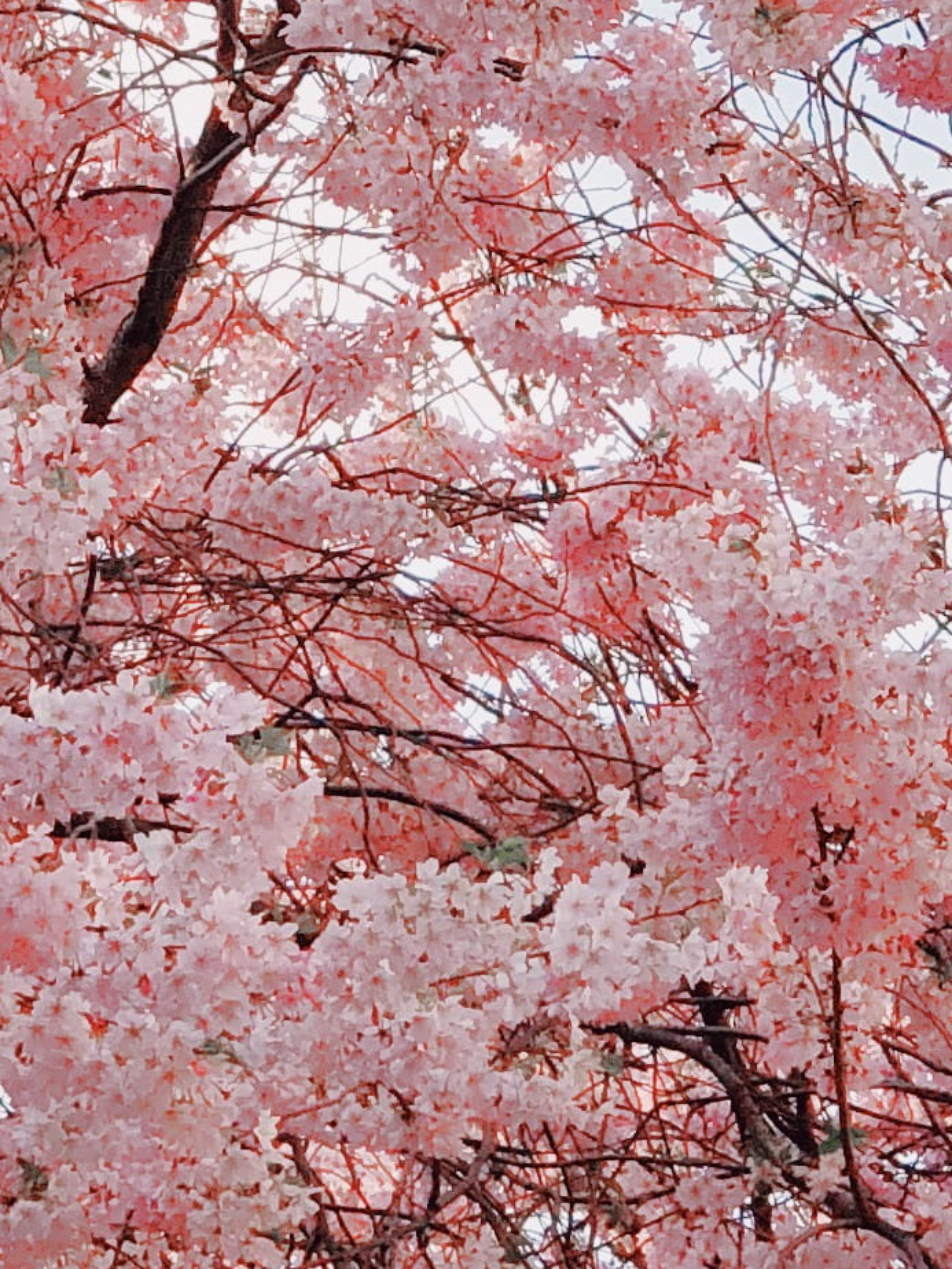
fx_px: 8318
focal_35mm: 227
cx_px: 361
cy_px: -159
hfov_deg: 6.5
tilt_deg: +27.6
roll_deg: +2.1
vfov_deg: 8.6
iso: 16
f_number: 2.4
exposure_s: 1/558
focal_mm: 6
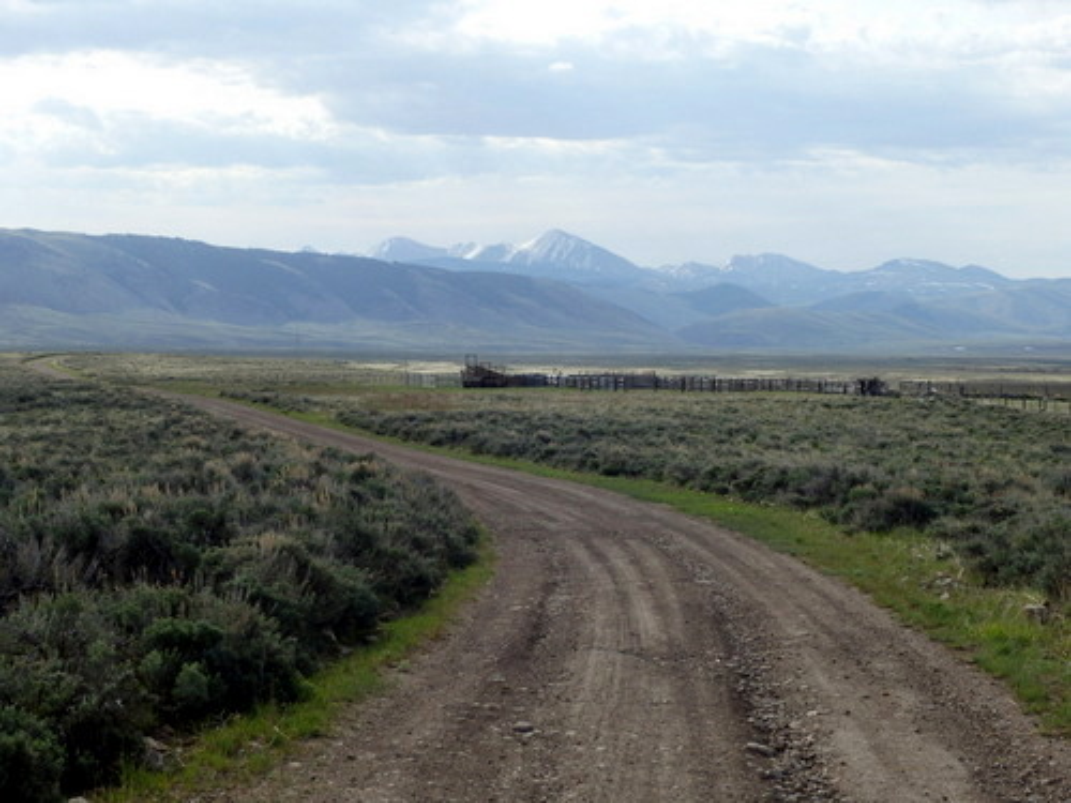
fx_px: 1980
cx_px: 536
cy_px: 402
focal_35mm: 64
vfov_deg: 22.9
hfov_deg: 30.3
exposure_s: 1/500
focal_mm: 11.4
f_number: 5.4
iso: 125
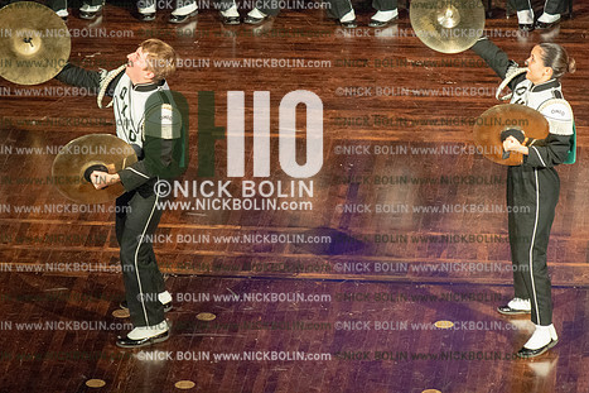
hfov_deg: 7.9
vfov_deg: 5.3
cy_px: 150
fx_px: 4269
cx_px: 233
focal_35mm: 261
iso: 8000
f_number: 5.6
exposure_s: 1/200
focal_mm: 210
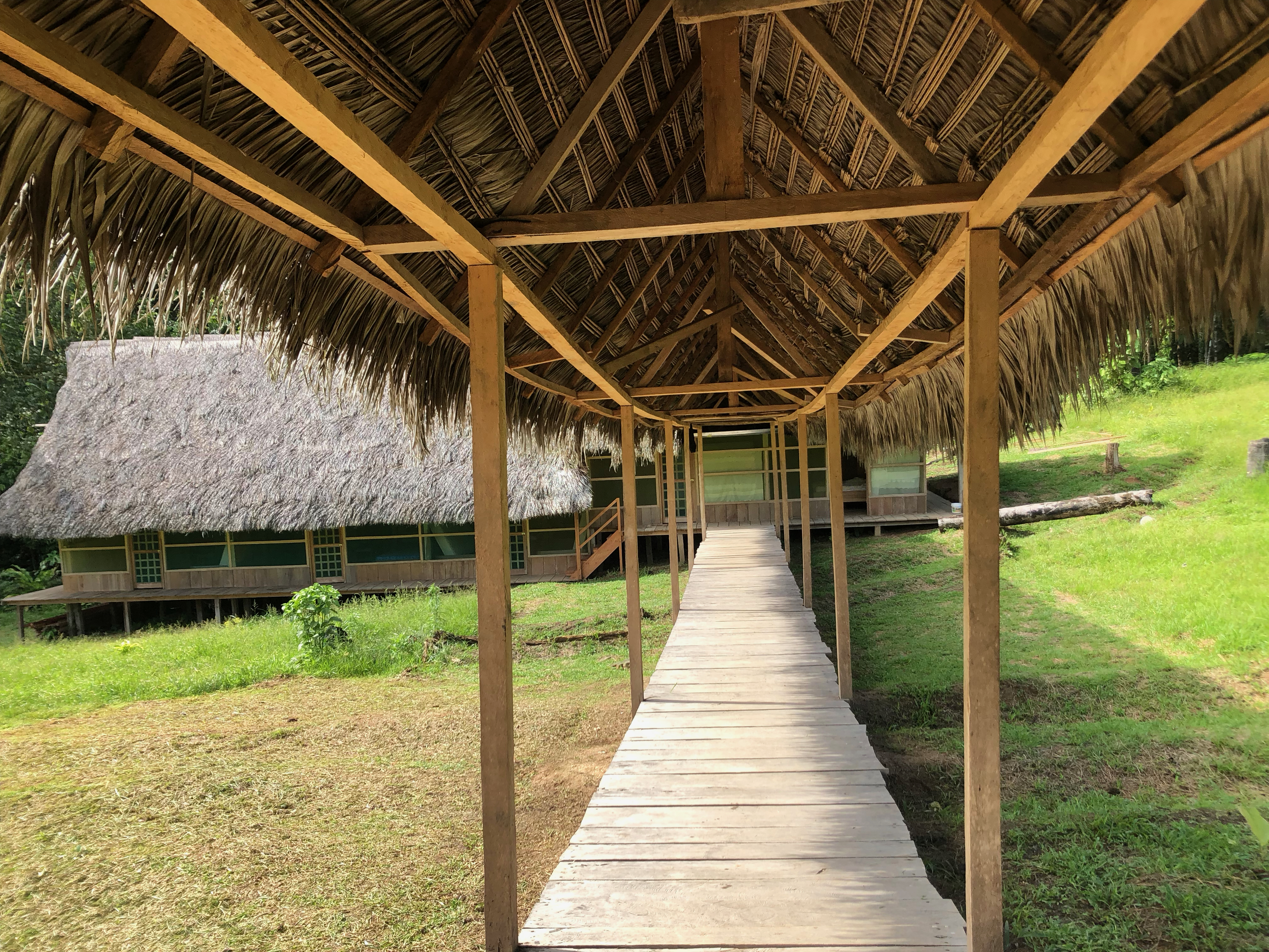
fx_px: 1026
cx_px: 634
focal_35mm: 28
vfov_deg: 49.7
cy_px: 476
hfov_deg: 63.4
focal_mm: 3.99
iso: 20
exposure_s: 1/631
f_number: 1.8
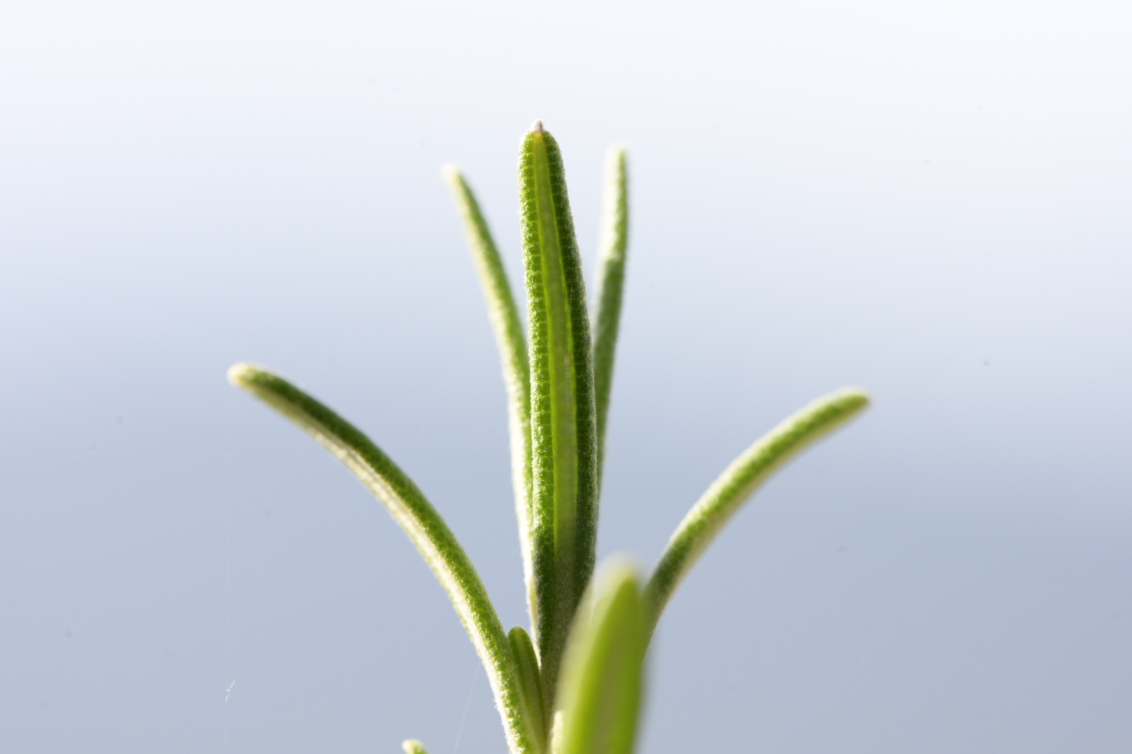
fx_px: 3301
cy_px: 377
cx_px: 566
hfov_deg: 19.5
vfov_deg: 13.0
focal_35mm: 105
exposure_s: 1/500
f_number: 11
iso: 800
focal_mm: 105
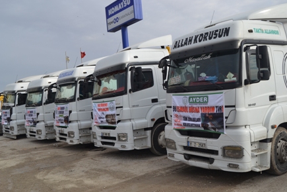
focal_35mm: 36
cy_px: 94
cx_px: 143
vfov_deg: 37.3
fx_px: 283
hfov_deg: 53.8
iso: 100
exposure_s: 1/250
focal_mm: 23
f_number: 8
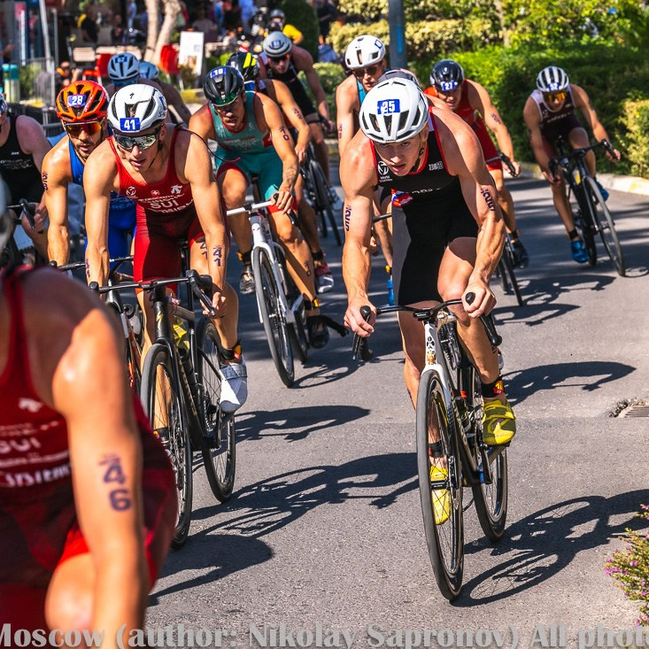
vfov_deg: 12.4
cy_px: 284
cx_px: 446
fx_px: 2991
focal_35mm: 141
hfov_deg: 12.4
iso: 320
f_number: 6.3
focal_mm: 95
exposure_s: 1/1600
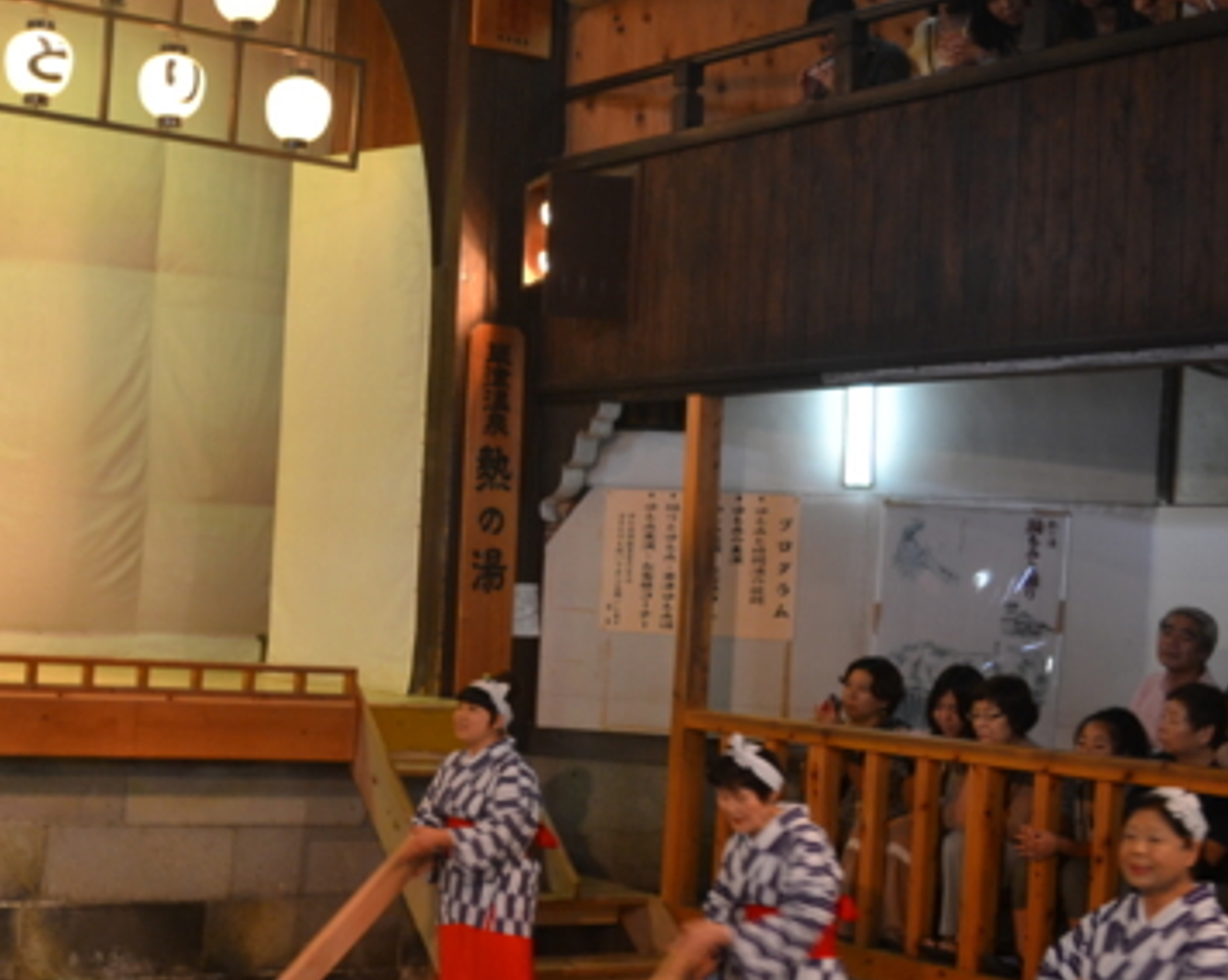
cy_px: 578
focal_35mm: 57
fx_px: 2069
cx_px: 48
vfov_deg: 26.6
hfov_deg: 31.0
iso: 400
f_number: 3.5
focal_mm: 18
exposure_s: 1/20
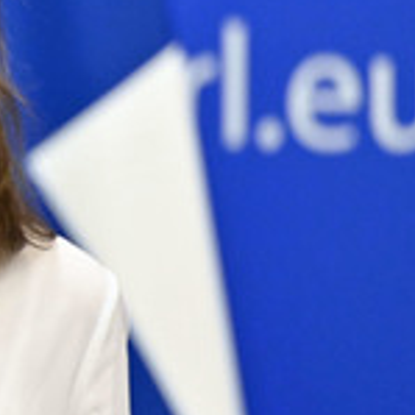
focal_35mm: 513
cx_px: -174
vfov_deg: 3.4
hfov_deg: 3.4
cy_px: 156
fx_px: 6958
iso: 5000
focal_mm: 200
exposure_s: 1/800
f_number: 2.8
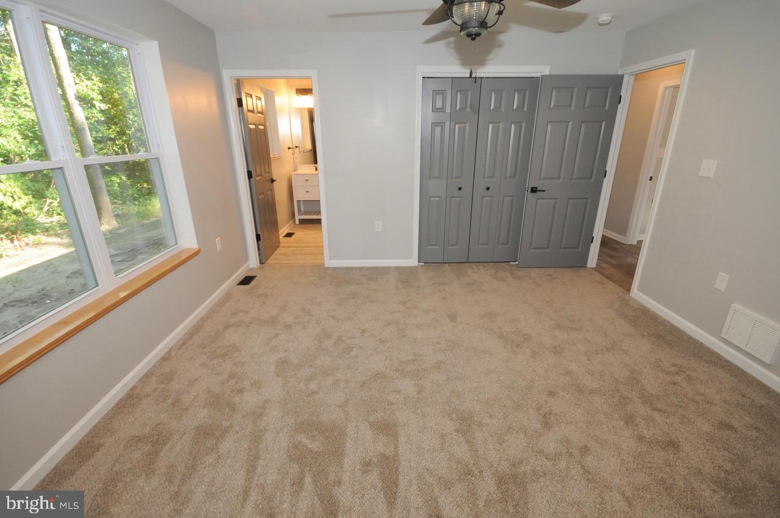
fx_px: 325
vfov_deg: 77.2
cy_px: 259
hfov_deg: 100.5
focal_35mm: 15
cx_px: 390
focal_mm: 10
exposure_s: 1/60
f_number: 7.1
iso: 800
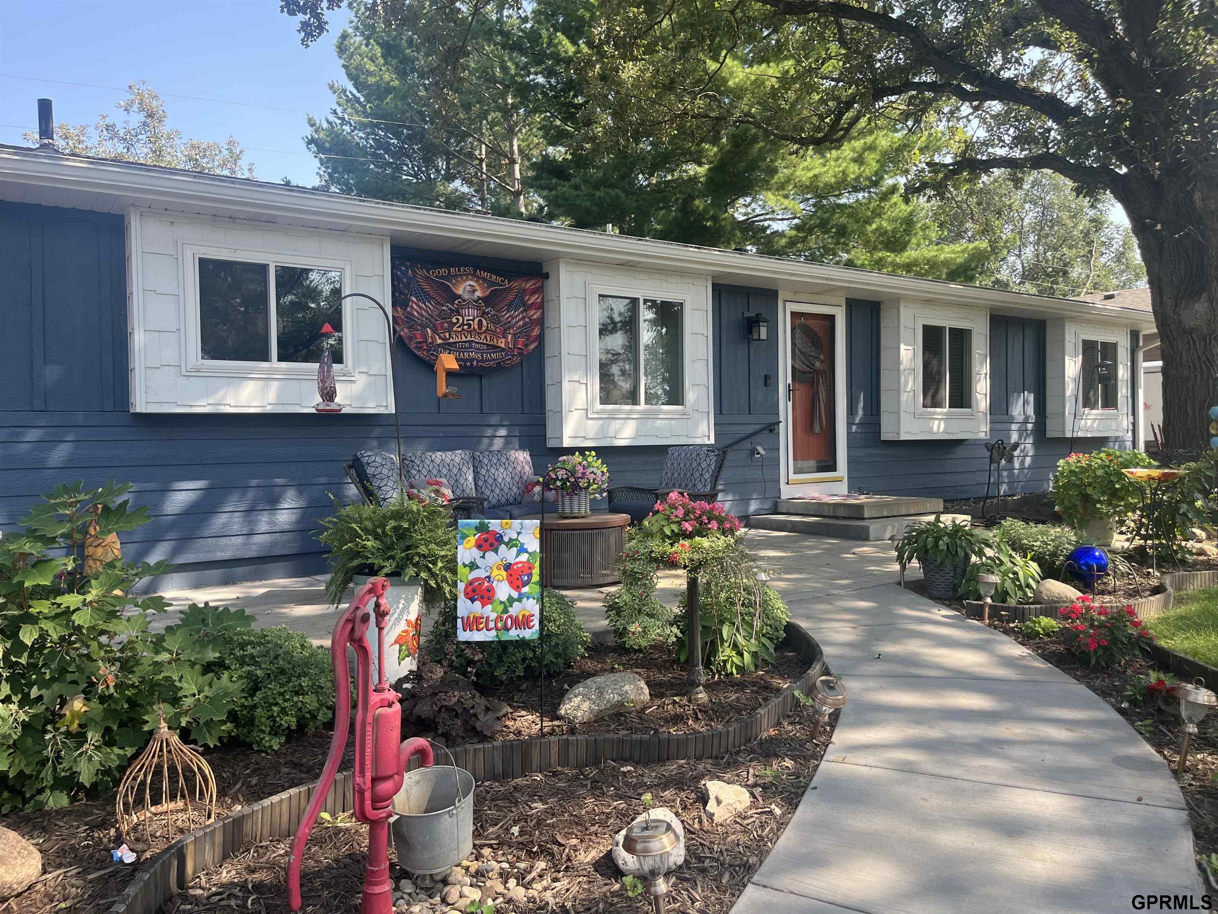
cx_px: 609
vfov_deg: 53.1
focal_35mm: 26
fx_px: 915
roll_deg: +1.3
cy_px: 457
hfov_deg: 67.3
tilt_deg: -1.6
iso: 50
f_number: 1.6
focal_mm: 5.1
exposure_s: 1/631
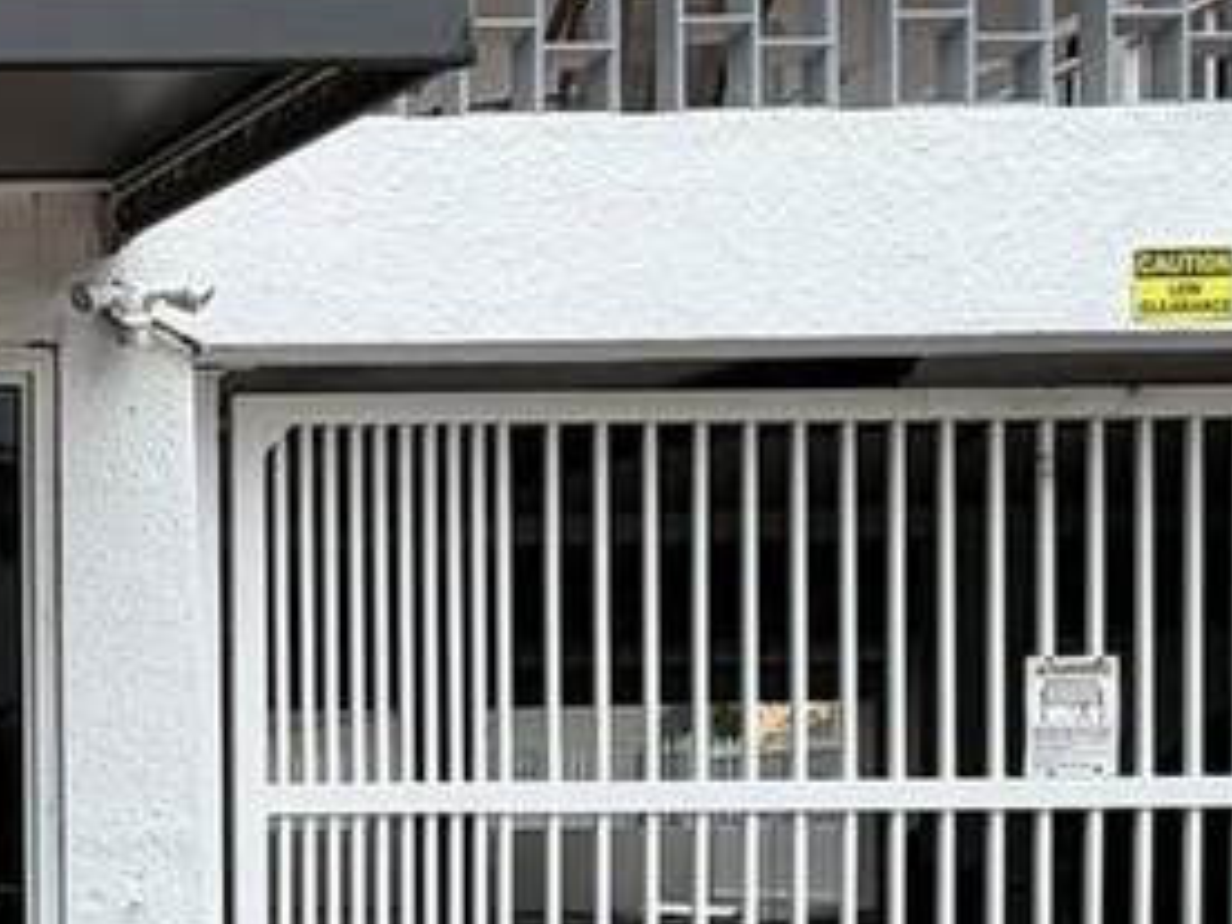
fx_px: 2313
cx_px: -571
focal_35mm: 65
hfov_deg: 24.1
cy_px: 870
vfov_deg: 21.9
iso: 25
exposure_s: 1/770
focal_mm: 2.22
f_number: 2.2
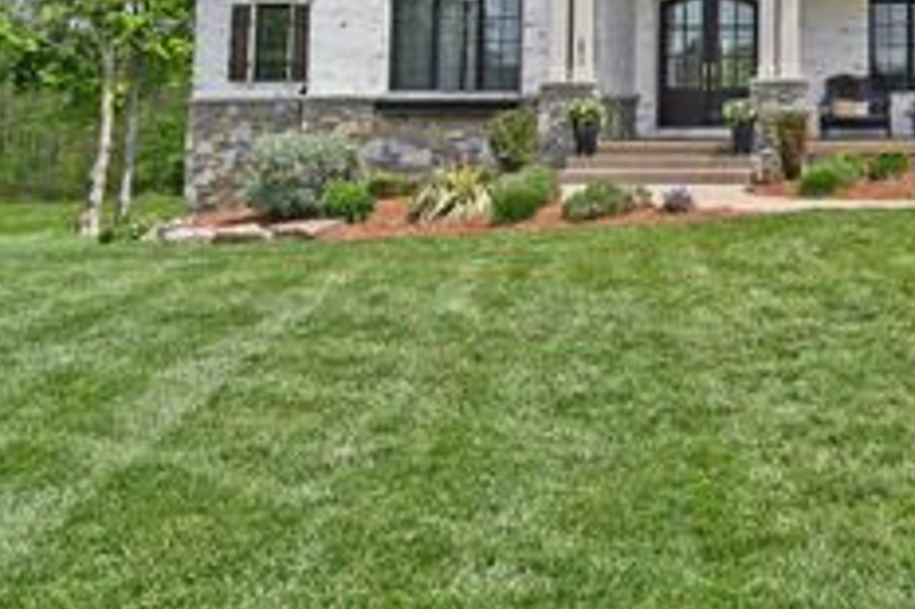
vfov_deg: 27.9
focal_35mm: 45
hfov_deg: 38.0
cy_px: -10
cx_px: 950
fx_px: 1143
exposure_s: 1/400
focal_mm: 21
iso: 100
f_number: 7.1
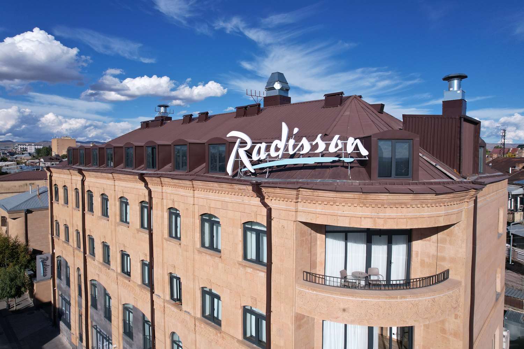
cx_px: 262
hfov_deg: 78.6
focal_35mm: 22
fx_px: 320
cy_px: 174
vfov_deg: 57.2
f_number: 2.8
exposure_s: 1/2500
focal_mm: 8.38
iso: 100
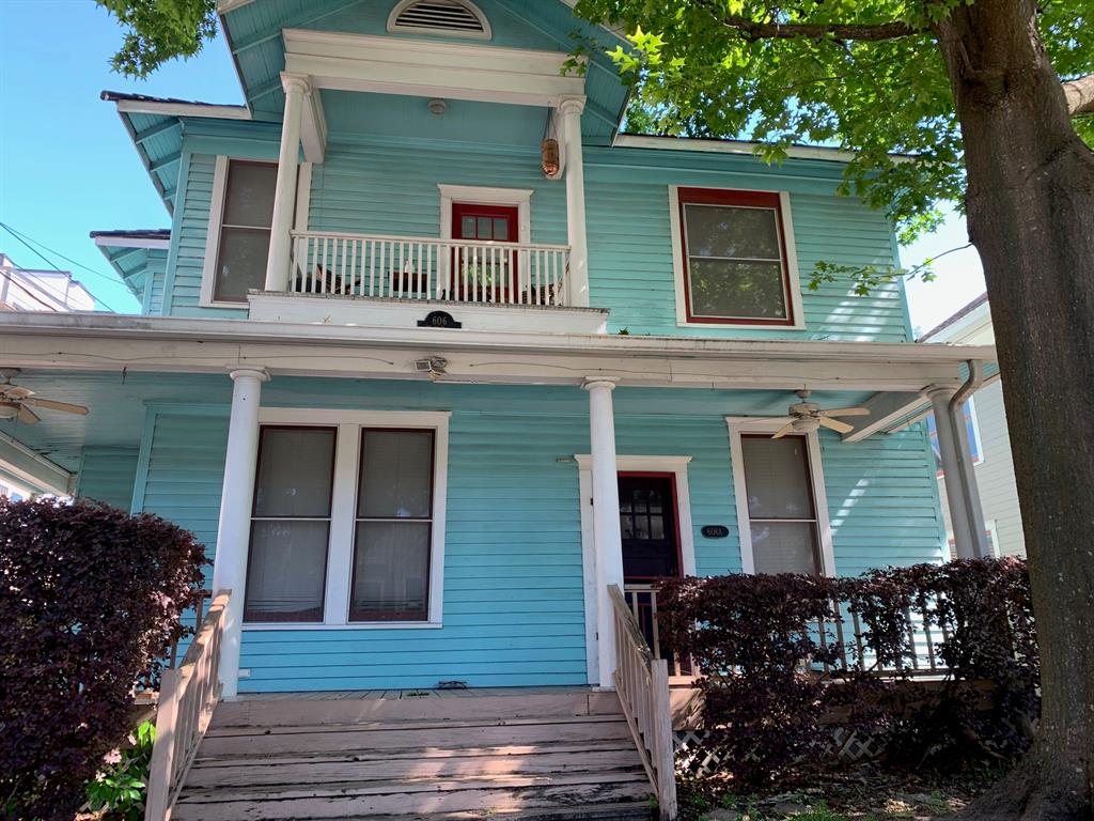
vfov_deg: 53.1
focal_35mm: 26
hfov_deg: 67.3
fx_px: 822
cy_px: 410
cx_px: 547
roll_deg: +0.3
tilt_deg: +15.5
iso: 32
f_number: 1.8
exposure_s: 1/122
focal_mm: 4.25
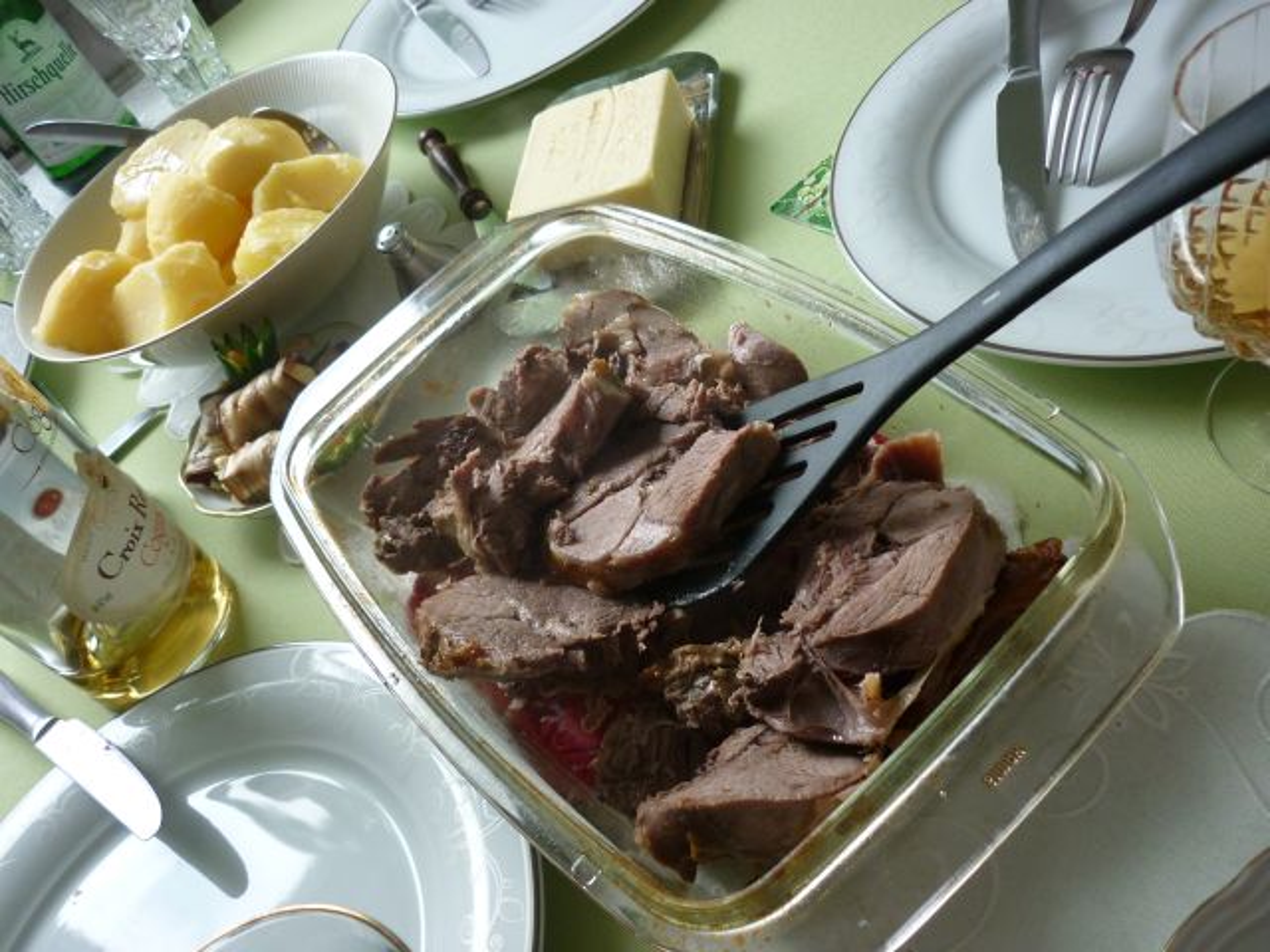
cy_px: 476
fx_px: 1211
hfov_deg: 55.4
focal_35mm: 33
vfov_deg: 42.9
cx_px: 635
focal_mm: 5.5
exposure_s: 1/100
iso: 160
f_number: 2.8
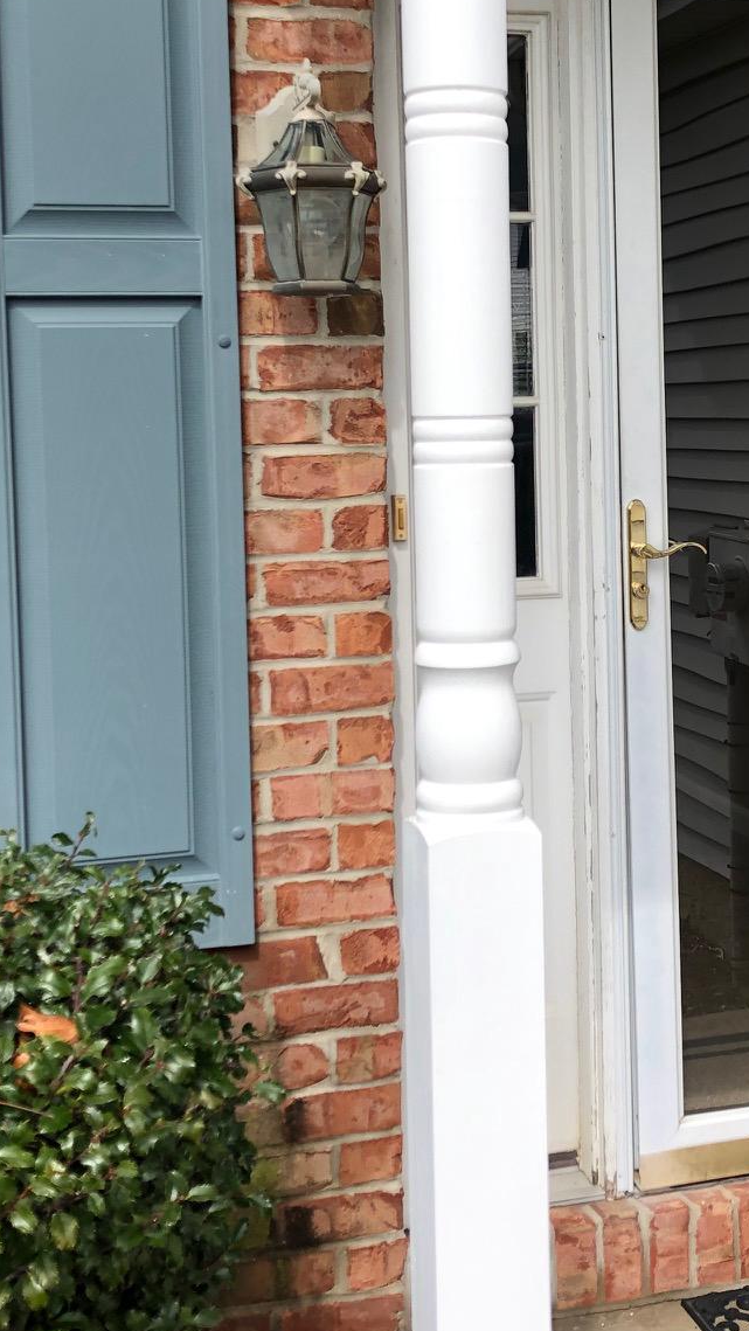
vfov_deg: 38.3
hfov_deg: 22.1
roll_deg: +1.5
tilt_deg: -0.6
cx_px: 520
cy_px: 531
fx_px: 1906
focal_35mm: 54
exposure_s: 1/585
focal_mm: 4
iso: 20
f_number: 1.8
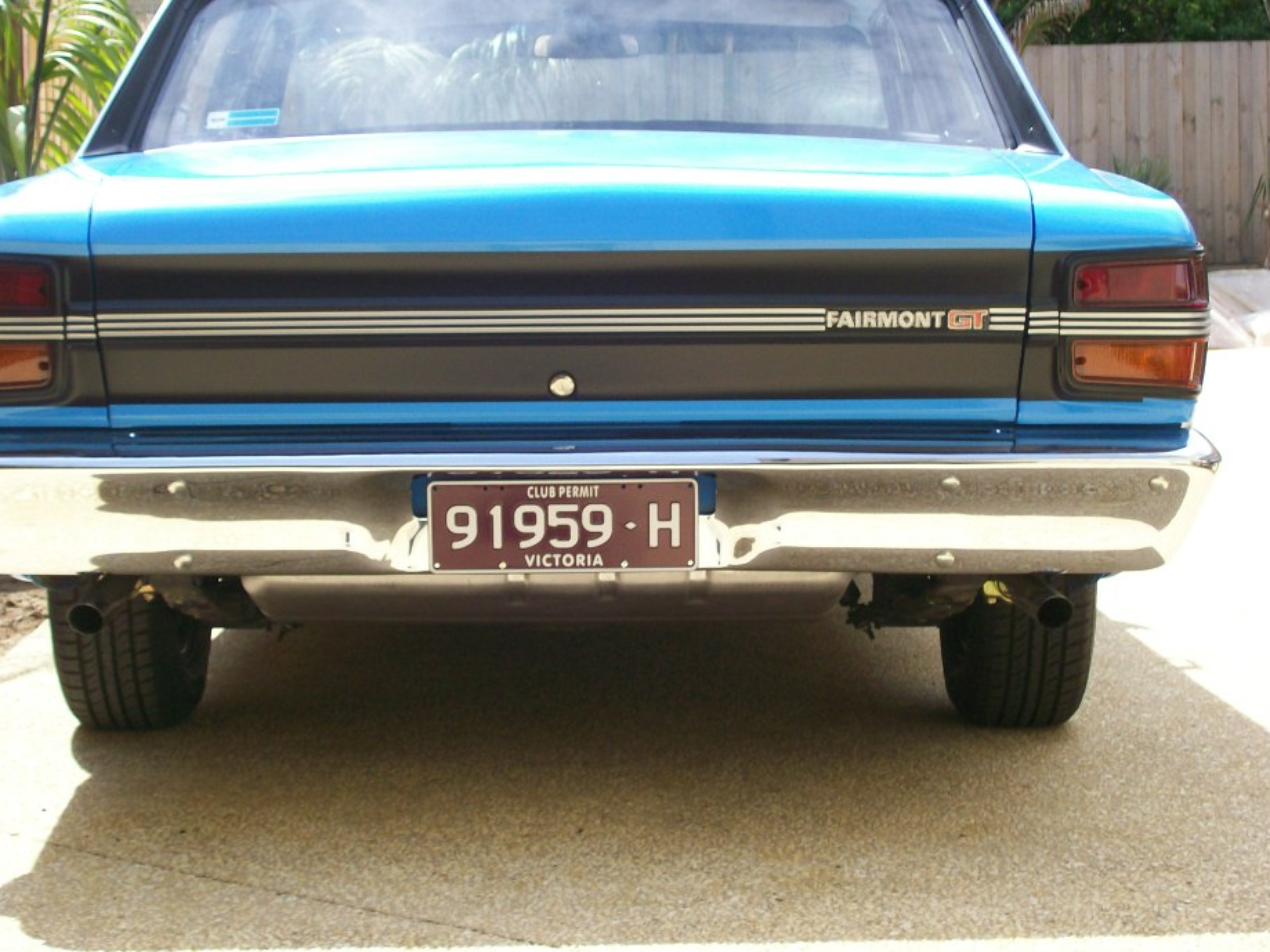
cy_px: 427
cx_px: 565
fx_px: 2861
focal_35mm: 78
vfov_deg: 18.9
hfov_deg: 25.0
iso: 80
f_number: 3.8
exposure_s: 1/388
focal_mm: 11.6
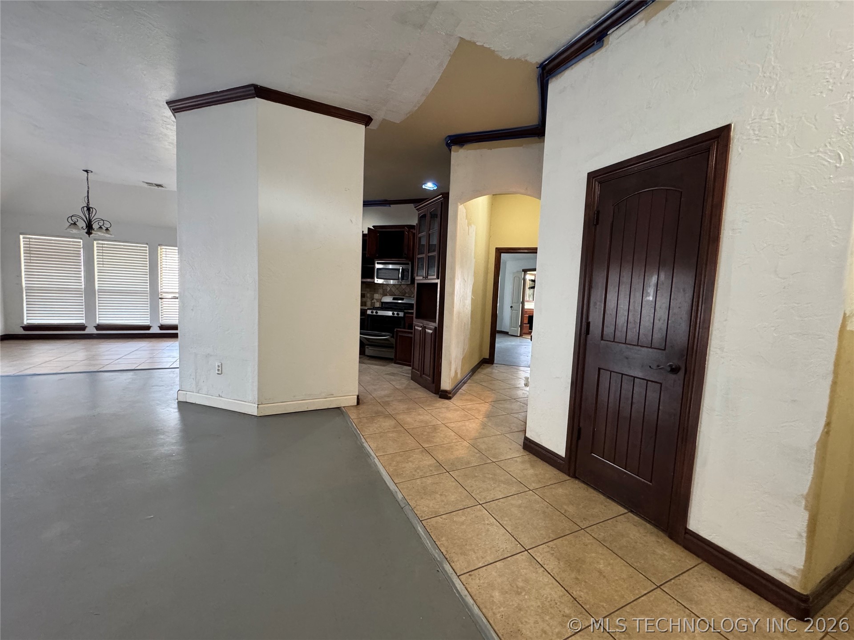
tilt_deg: -5.5
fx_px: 345
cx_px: 427
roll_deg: -2.6
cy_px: 320
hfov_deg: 102.1
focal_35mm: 14
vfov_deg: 85.7
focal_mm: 2.22
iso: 400
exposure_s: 1/60
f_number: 2.2
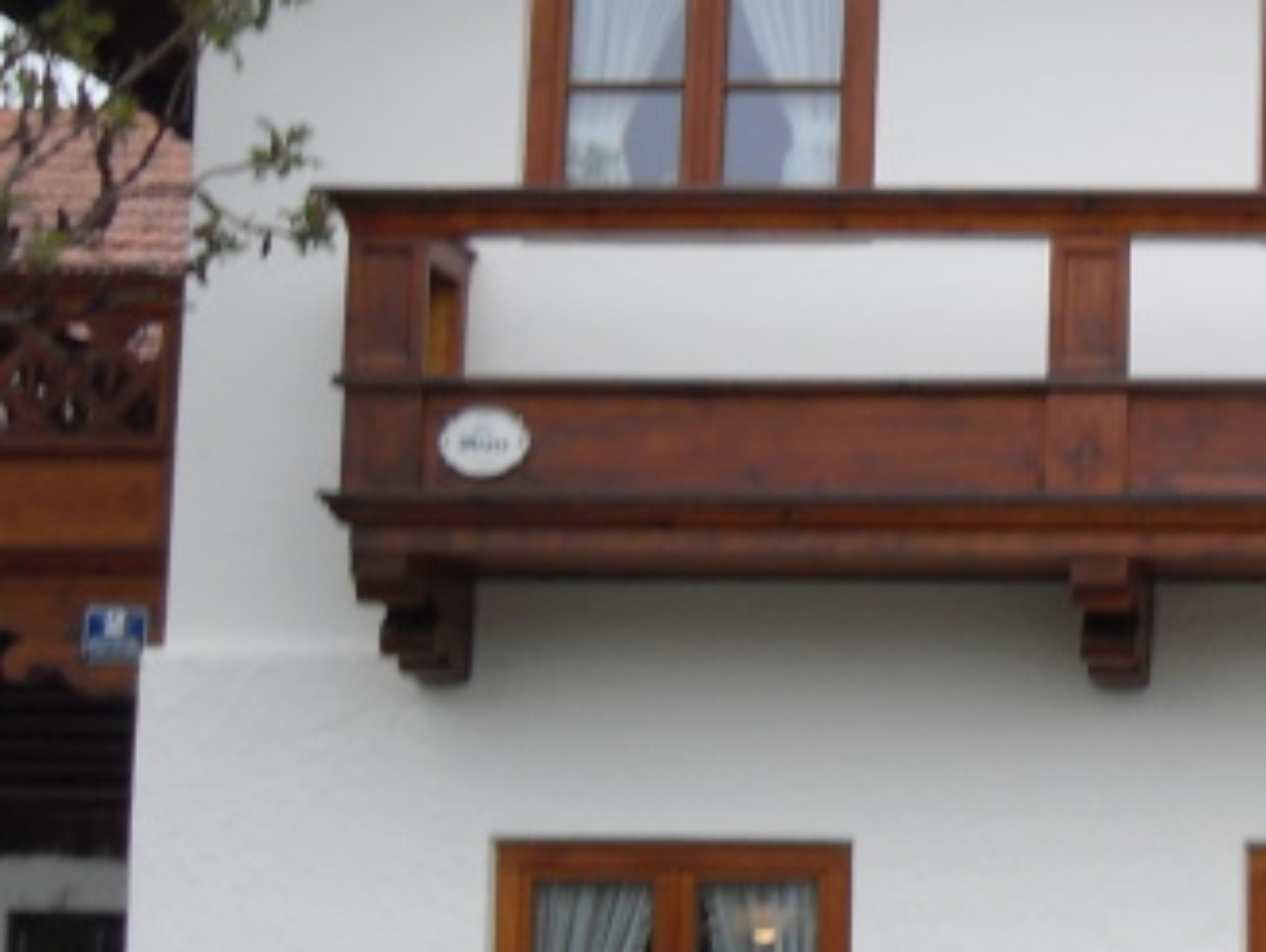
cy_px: 306
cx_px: 1763
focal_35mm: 106
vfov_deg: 14.0
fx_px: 3881
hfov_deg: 17.1
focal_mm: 6.3
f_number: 7
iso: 80
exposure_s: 1/60
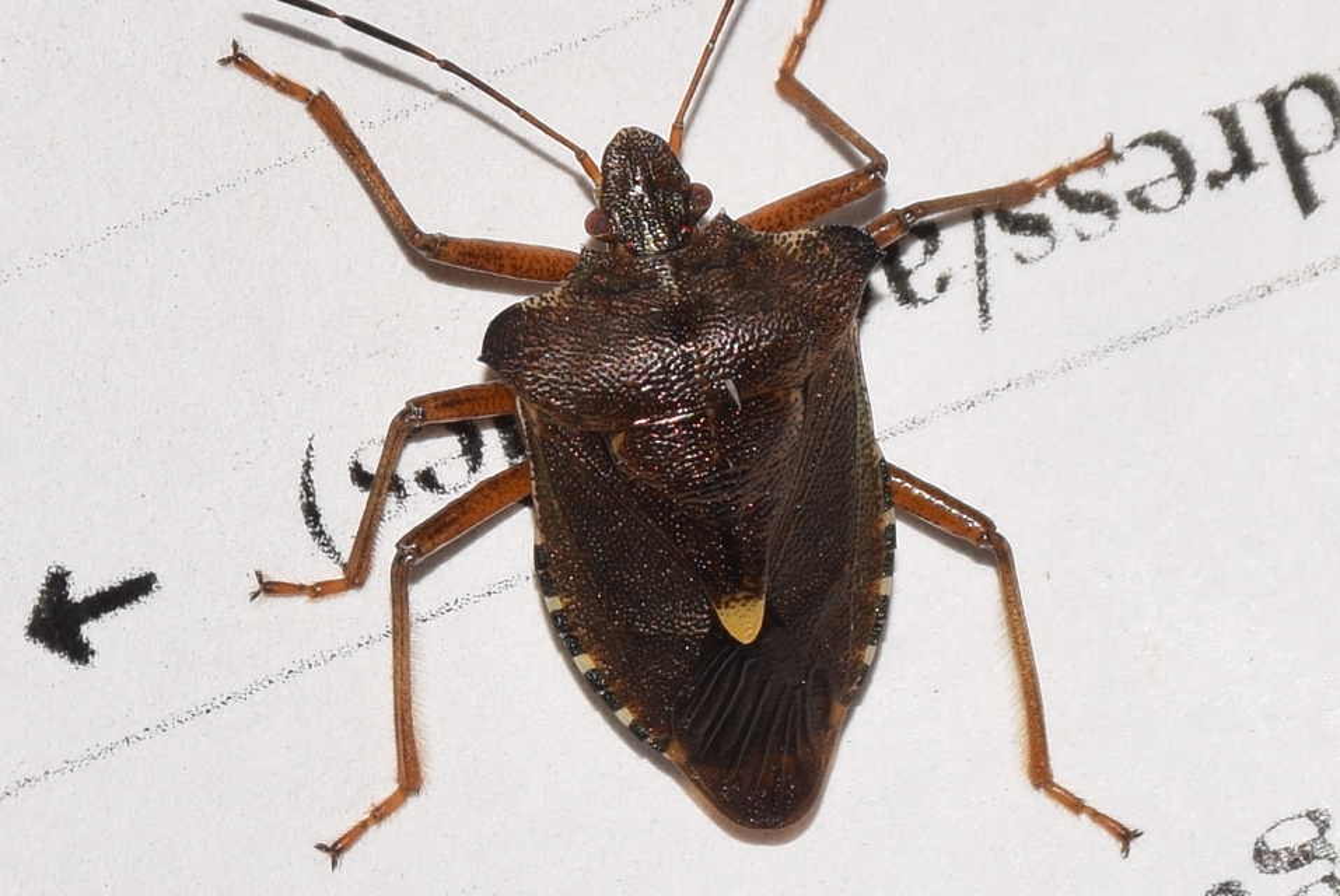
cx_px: 670
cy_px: 448
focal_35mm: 210
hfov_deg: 9.8
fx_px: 7824
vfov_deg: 6.6
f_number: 13
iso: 100
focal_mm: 140
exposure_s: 1/160
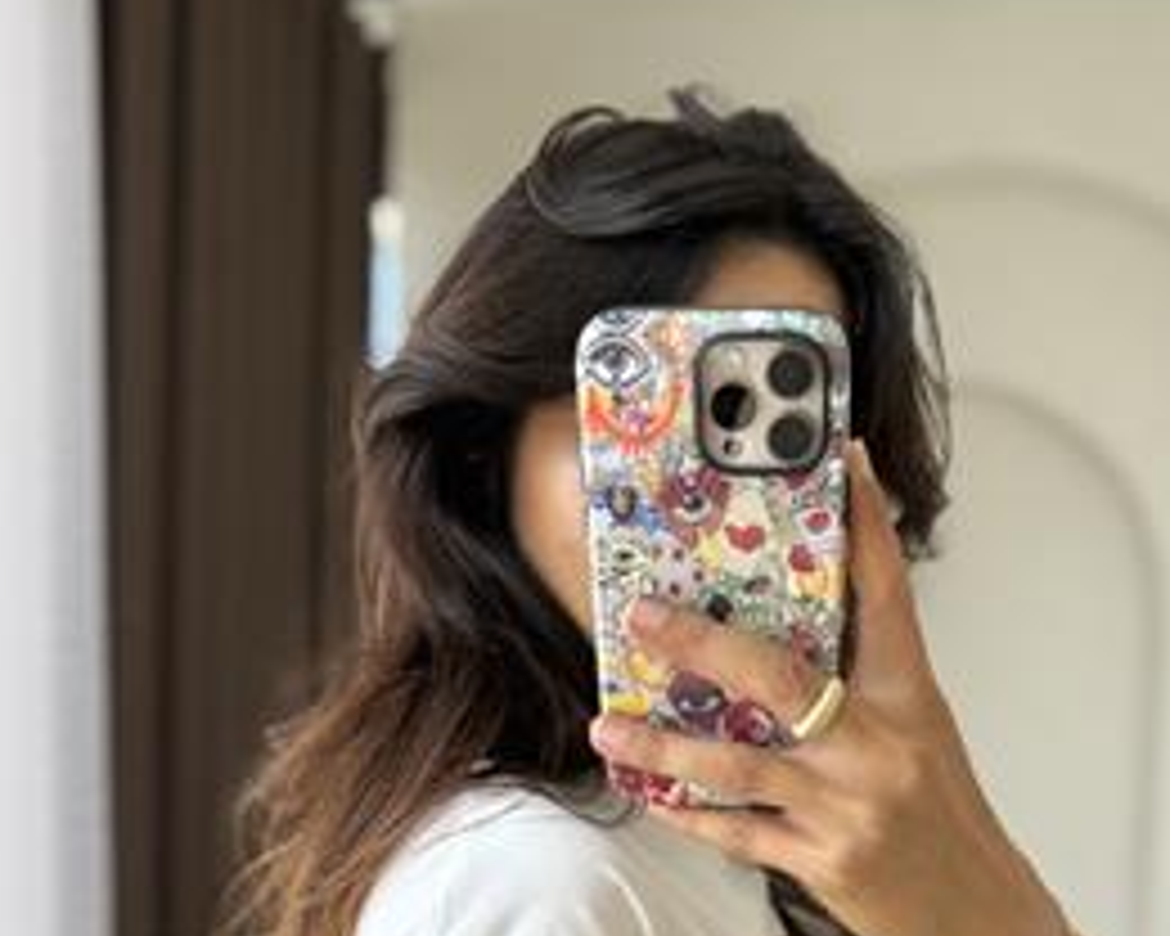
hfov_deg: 38.7
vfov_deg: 28.8
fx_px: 1662
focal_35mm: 48
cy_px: 1006
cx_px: 684
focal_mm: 6.76
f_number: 1.78
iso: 80
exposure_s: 1/374
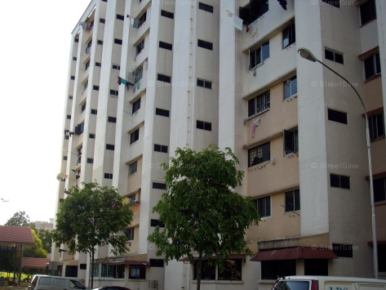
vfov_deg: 33.6
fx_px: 480
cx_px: 209
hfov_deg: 43.8
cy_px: 167
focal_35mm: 43
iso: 80
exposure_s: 1/400
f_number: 2.8
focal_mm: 6.2
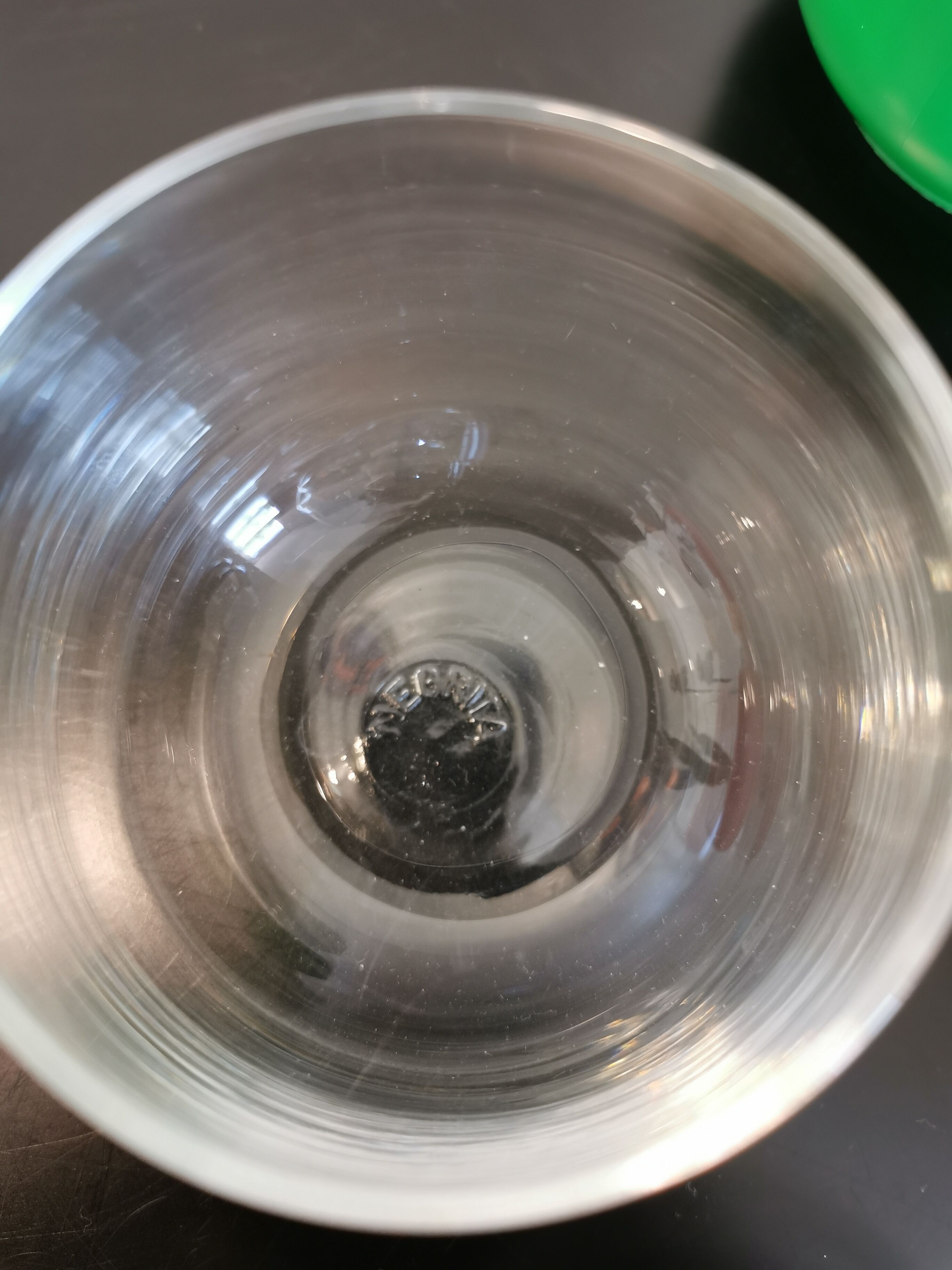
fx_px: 990
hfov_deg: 51.4
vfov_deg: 65.3
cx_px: 476
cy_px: 635
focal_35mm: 27
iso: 320
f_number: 1.8
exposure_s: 1/50
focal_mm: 5.58
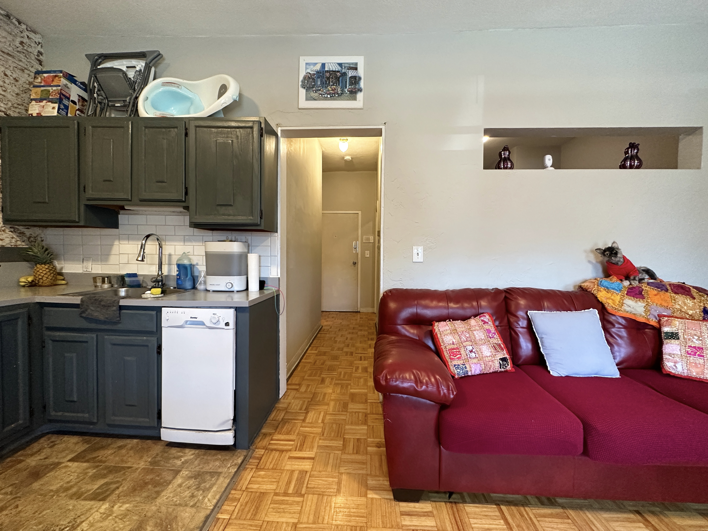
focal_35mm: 14
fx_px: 286
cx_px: 354
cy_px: 266
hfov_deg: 102.1
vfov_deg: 85.7
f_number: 2.2
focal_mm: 2.22
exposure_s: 1/60
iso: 320
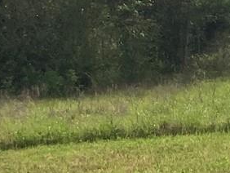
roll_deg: +0.7
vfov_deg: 7.3
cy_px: -7
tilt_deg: -4.7
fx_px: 1350
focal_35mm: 203
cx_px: 490
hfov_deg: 9.0
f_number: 1.8
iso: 25
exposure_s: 1/5405
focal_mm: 3.99
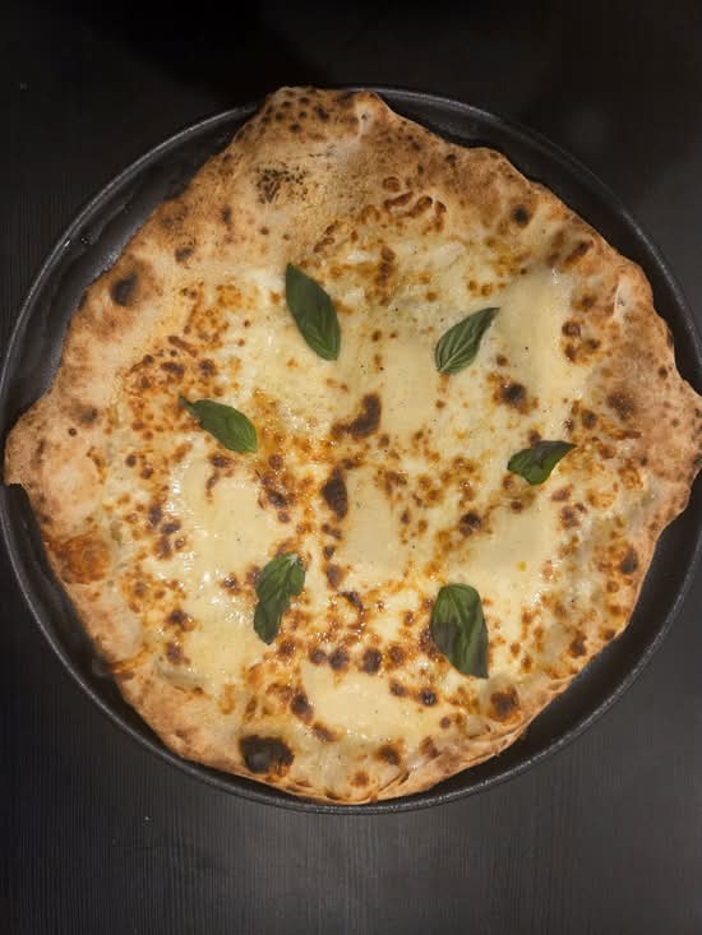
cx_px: 351
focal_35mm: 23
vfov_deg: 73.9
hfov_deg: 58.9
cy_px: 468
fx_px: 622
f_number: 1.8
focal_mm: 5.4
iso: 320
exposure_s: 1/100
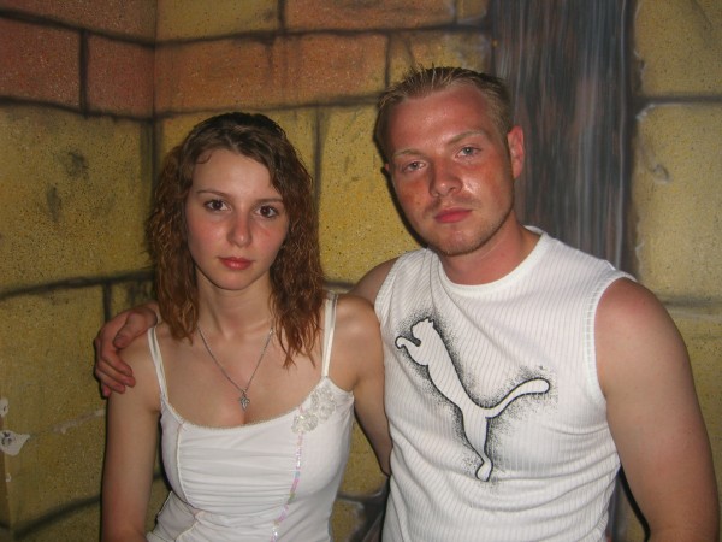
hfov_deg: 49.0
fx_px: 793
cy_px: 271
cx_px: 361
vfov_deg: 37.7
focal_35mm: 38
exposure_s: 1/60
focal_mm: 7.9
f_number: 2.8
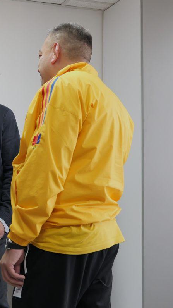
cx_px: -43
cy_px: 153
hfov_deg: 22.2
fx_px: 400
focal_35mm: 49
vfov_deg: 42.1
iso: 6400
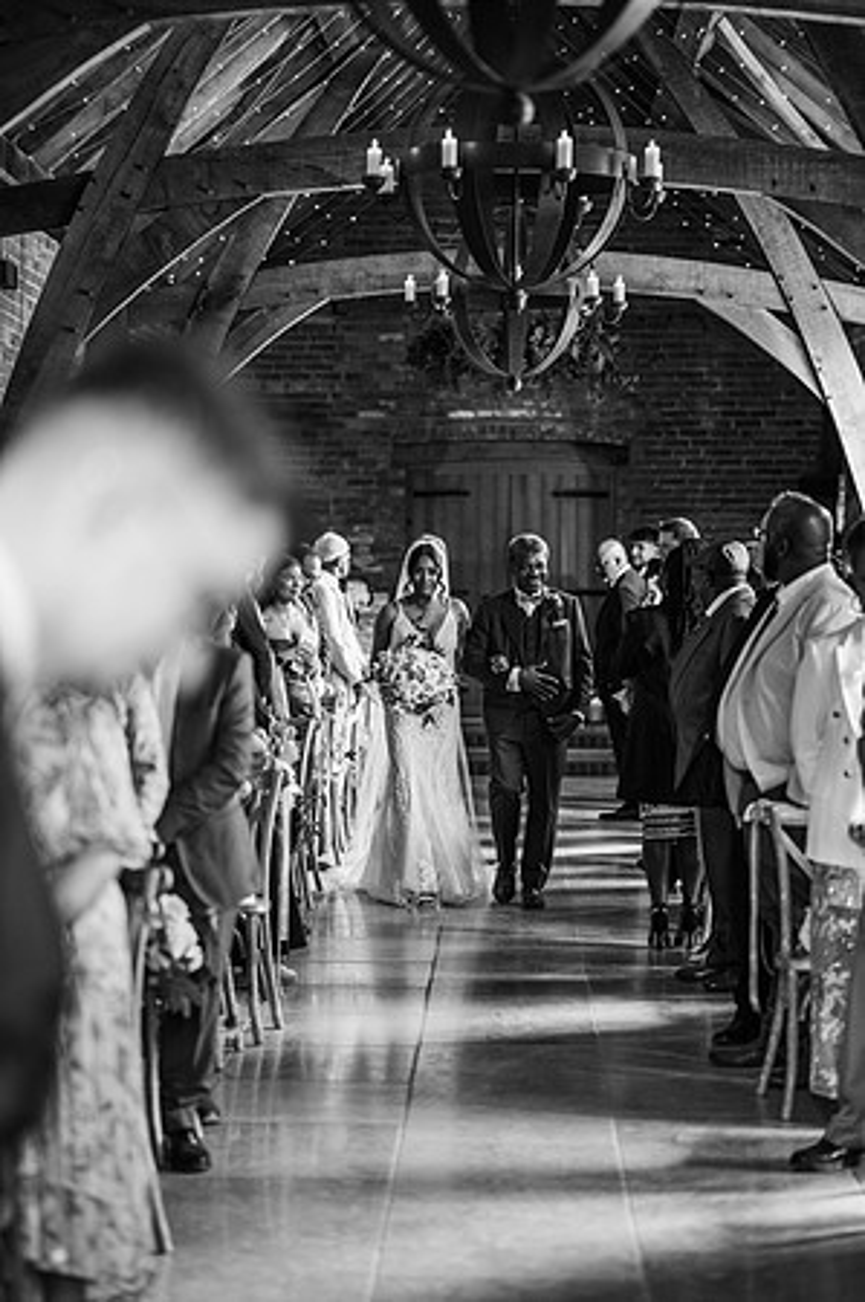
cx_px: 432
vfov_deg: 23.9
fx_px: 3070
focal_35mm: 85
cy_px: 651
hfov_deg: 16.0
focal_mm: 85
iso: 720
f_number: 1.8
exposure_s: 1/200
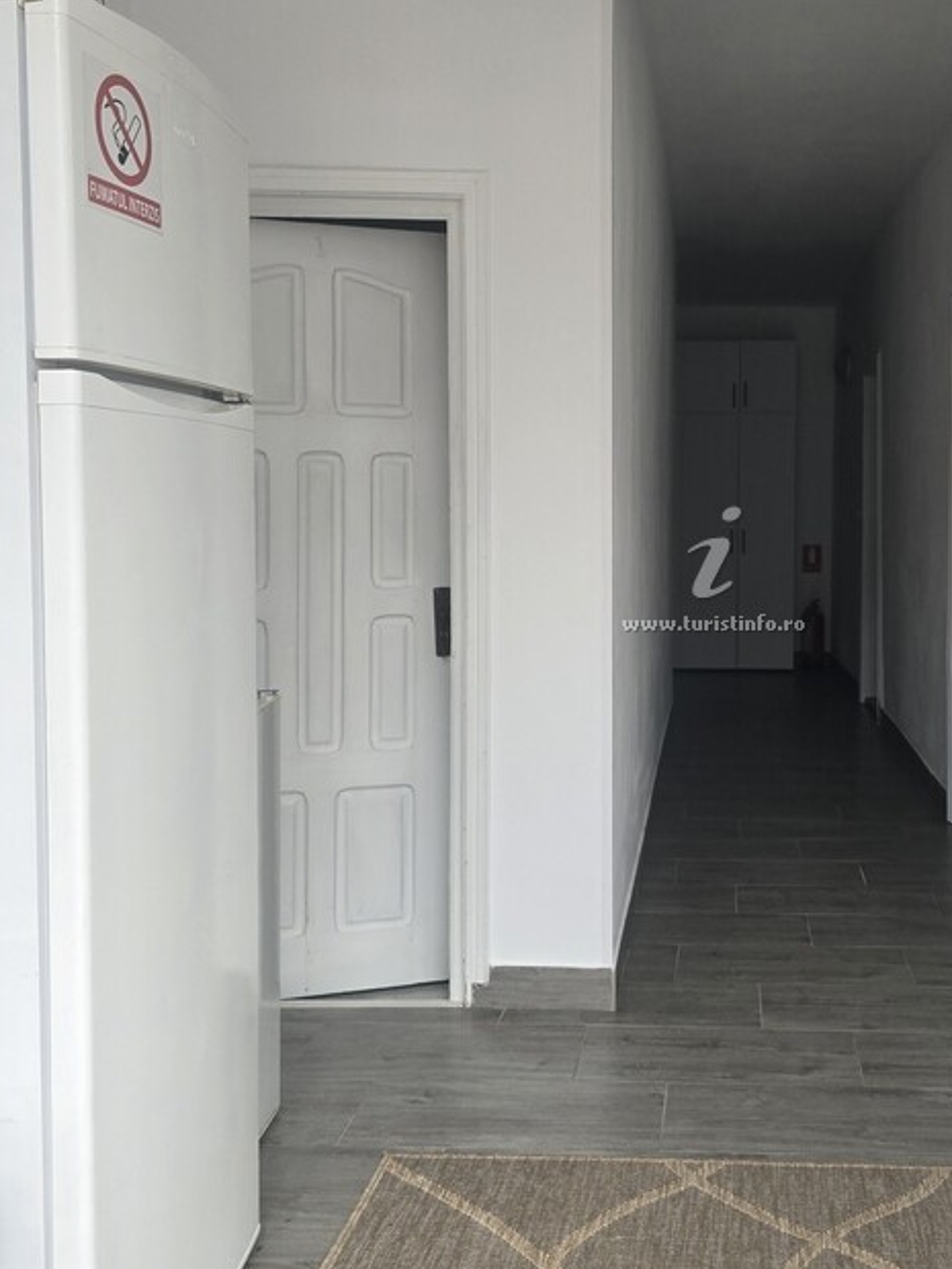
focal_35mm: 38
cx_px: 700
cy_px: 553
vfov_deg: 48.9
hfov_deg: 36.9
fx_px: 1393
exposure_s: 1/180
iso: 50
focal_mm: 6.3
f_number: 1.7
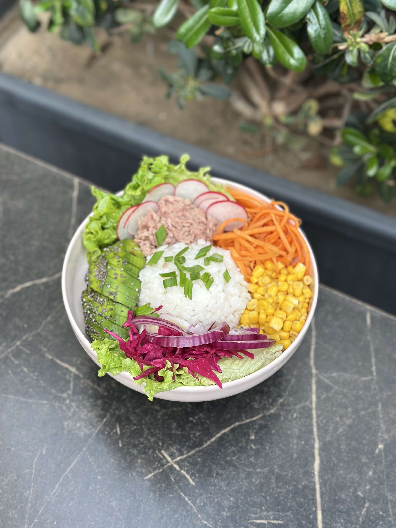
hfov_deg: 29.7
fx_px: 747
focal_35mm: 49
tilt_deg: -56.5
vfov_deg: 38.9
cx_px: 198
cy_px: 264
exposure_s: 1/141
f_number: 1.78
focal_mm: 6.86
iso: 80
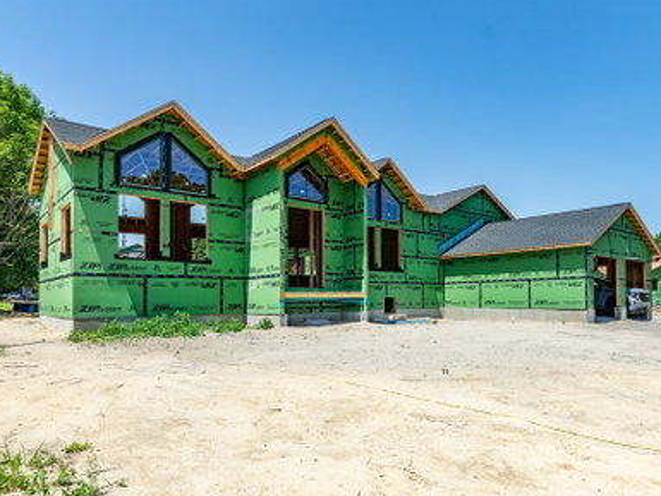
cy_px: 212
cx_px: 345
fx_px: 439
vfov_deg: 58.7
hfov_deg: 73.9
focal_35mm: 23
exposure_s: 1/320
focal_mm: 18
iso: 100
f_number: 6.3
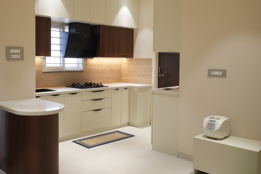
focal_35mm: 36
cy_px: 77
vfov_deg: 36.8
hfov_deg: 52.9
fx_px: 261
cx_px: 111
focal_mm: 28
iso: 8000
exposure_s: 1/640
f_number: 7.1
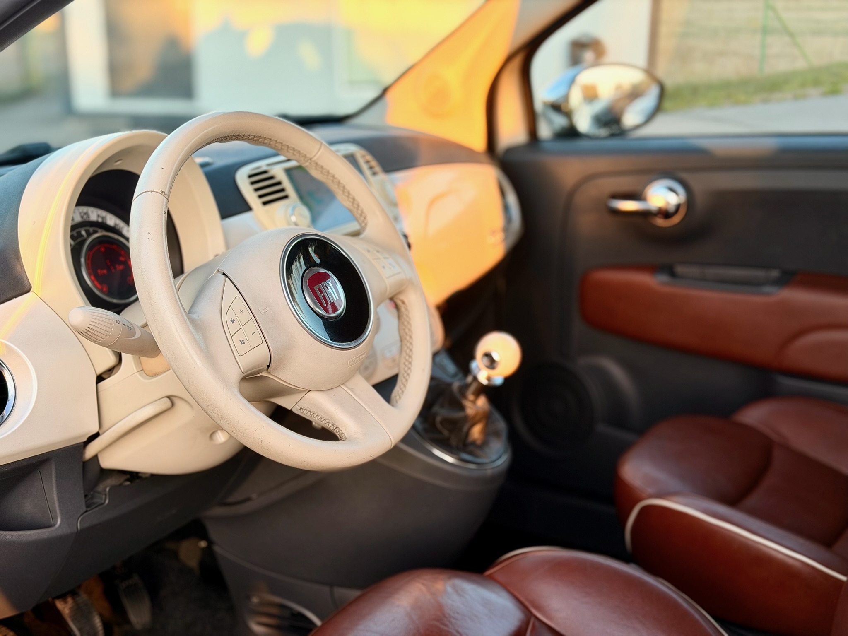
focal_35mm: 48
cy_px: 318
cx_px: 424
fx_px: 1176
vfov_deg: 30.3
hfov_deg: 39.7
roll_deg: +0.5
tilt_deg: -16.8
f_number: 1.78
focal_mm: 6.76
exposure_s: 1/122
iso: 50
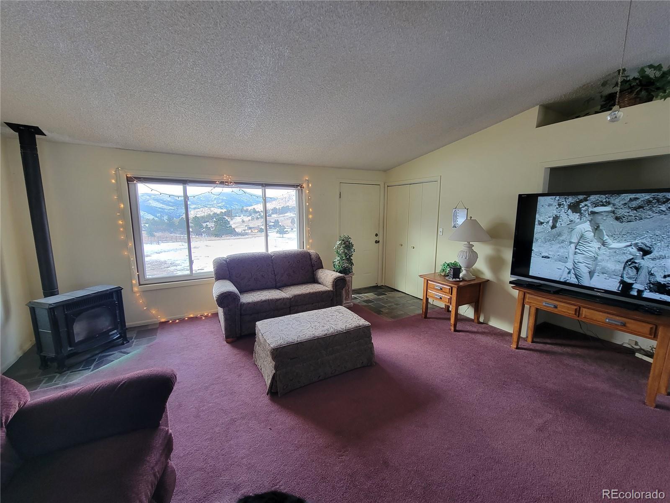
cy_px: 252
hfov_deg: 106.2
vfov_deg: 89.9
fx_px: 252
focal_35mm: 13
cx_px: 335
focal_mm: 2.2
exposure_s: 1/50
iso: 160
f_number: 2.2
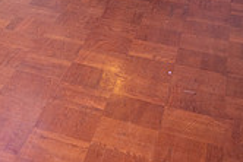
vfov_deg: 14.6
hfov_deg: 20.4
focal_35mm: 84
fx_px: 567
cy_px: -112
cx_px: -129
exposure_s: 1/200
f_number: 2.8
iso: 1000
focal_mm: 24
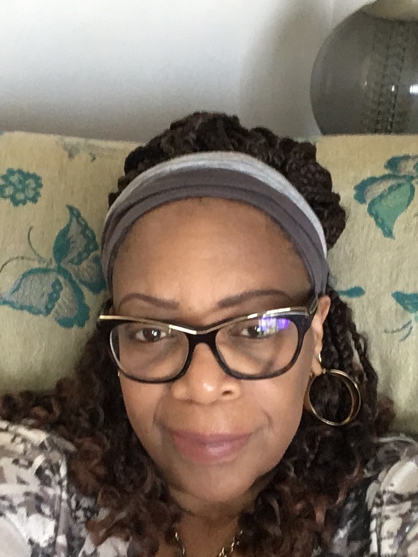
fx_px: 692
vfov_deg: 43.8
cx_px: 209
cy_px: 304
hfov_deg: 33.6
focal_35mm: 43
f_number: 2.4
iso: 400
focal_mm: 2.15
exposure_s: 1/20
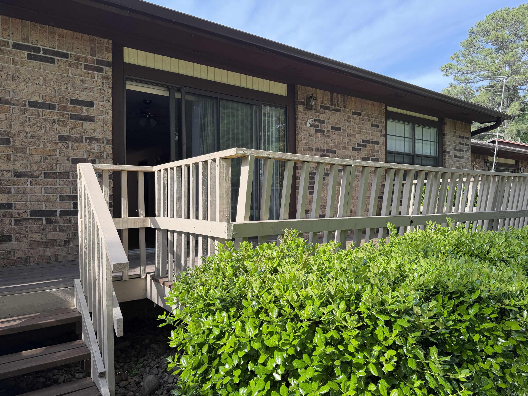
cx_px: 264
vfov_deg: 56.8
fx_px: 366
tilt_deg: +0.8
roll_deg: +0.8
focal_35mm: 24
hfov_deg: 71.6
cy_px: 198
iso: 80
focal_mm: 6.76
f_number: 1.78
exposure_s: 1/898
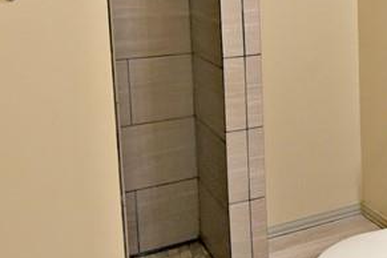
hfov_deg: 32.9
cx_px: 380
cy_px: 21
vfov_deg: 23.5
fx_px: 602
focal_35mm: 56
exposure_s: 1/60
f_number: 3.5
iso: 800
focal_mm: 15
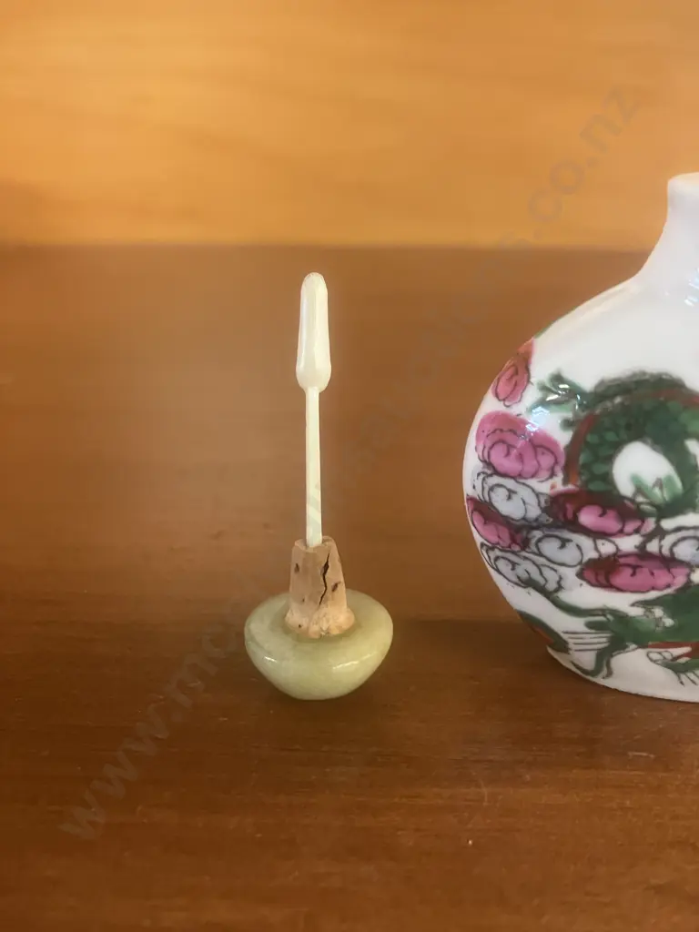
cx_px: 350
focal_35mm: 28
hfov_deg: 49.7
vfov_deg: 63.4
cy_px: 466
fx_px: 754
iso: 400
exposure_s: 1/33
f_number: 1.8
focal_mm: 3.99
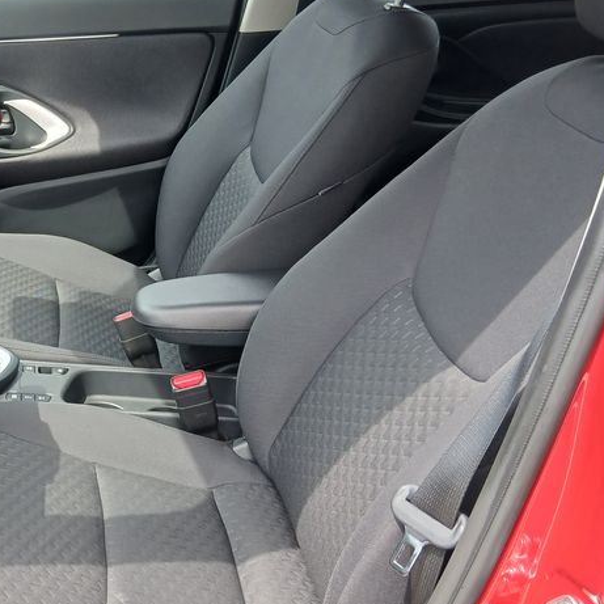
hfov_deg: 31.1
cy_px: 341
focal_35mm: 51
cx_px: 8
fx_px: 1007
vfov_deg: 33.4
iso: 40
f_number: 1.8
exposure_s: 1/100
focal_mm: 3.98
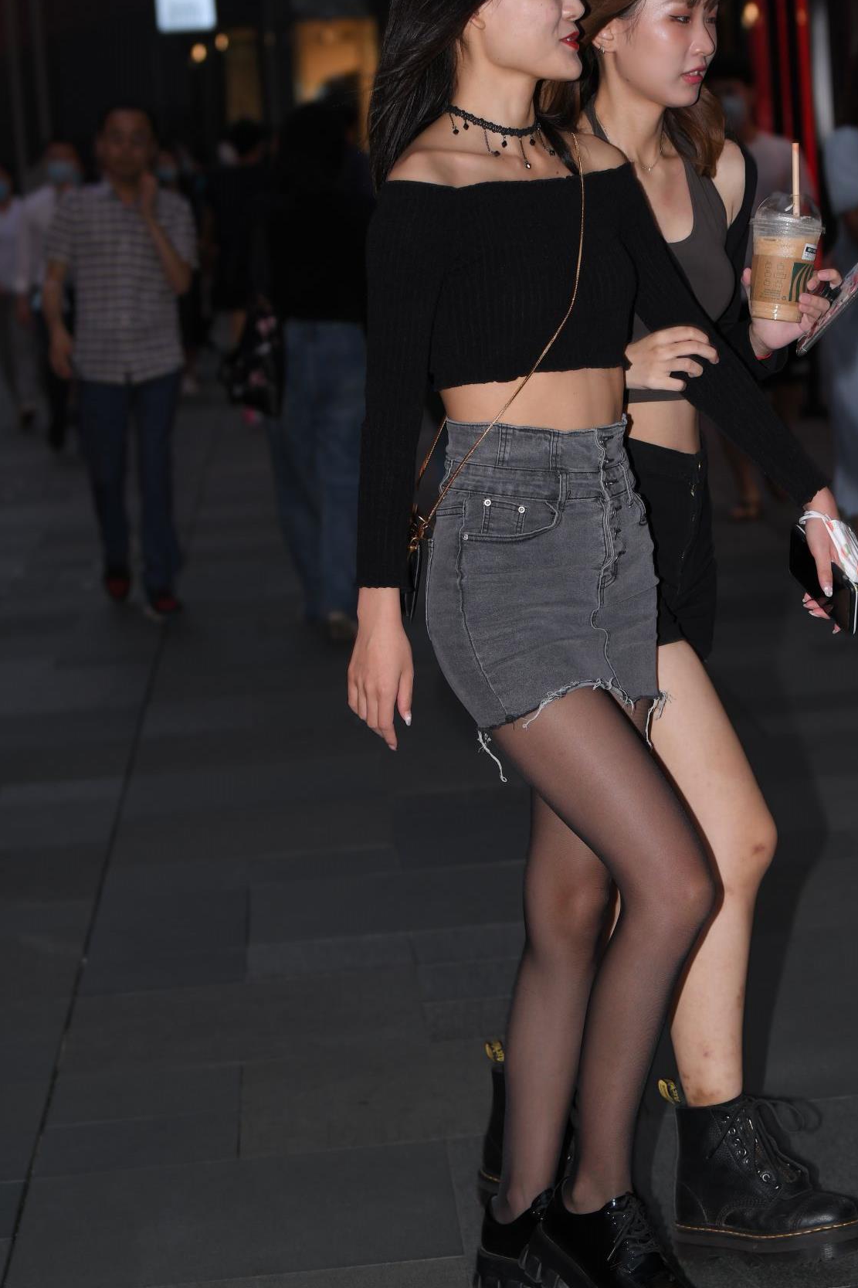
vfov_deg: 19.6
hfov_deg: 13.1
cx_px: 574
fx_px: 3718
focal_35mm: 104
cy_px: 495
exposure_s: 1/200
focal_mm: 70
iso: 400
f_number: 4
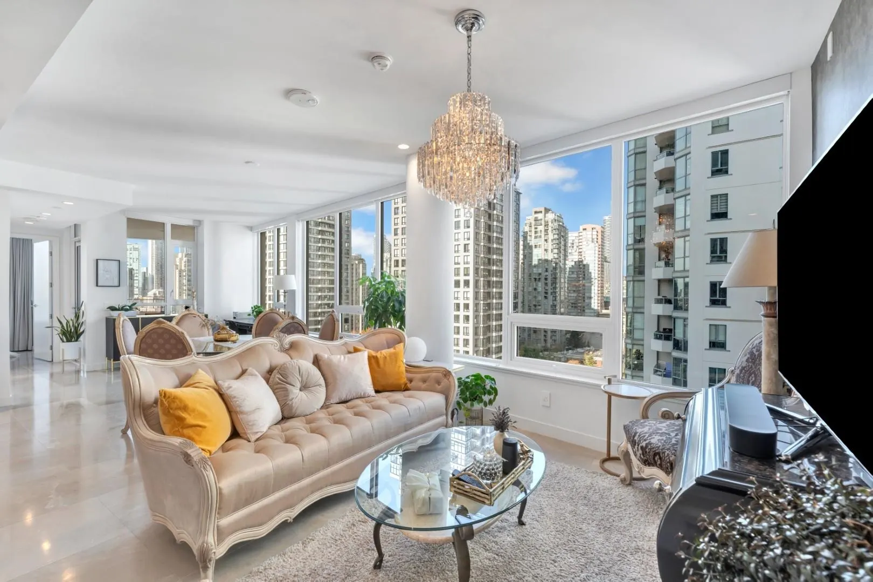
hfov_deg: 96.7
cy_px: 291
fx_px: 388
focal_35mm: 16
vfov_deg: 73.7
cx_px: 436
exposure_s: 1/200
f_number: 8
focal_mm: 16
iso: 400
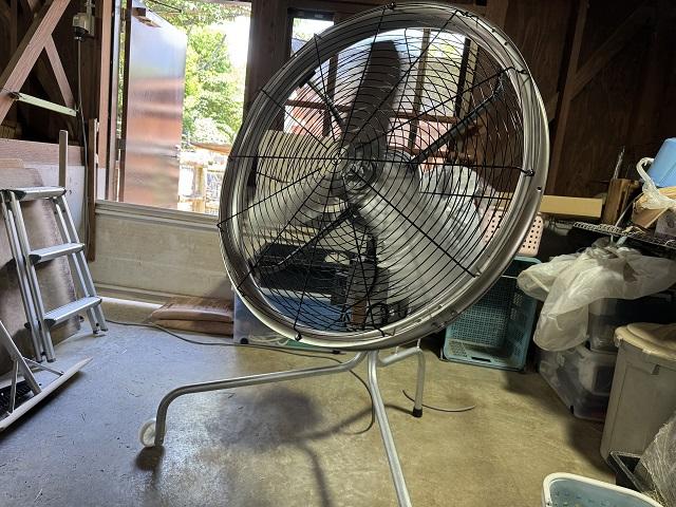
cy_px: 254
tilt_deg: -9.3
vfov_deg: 56.8
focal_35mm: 24
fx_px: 469
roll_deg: -6.1
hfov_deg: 71.6
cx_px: 338
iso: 200
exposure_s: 1/121
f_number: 1.78
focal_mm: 6.76
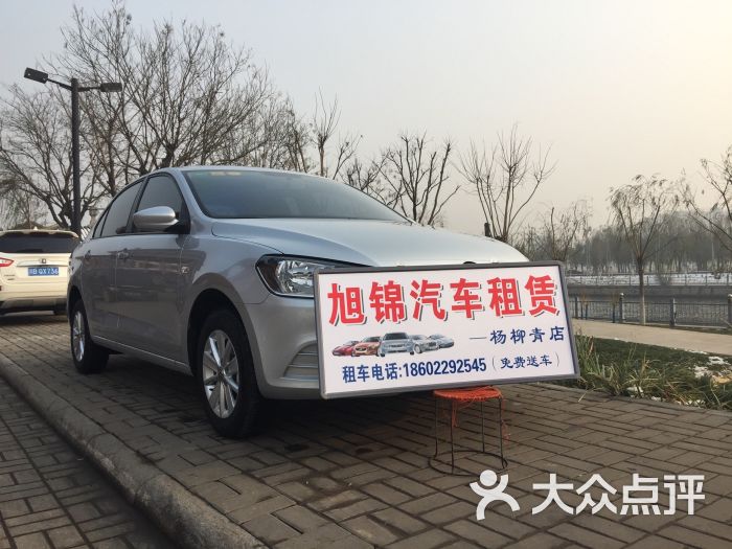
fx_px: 613
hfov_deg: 61.7
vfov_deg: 48.2
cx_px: 366
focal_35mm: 29
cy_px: 274
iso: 32
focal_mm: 4.15
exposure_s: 1/989
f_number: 2.2
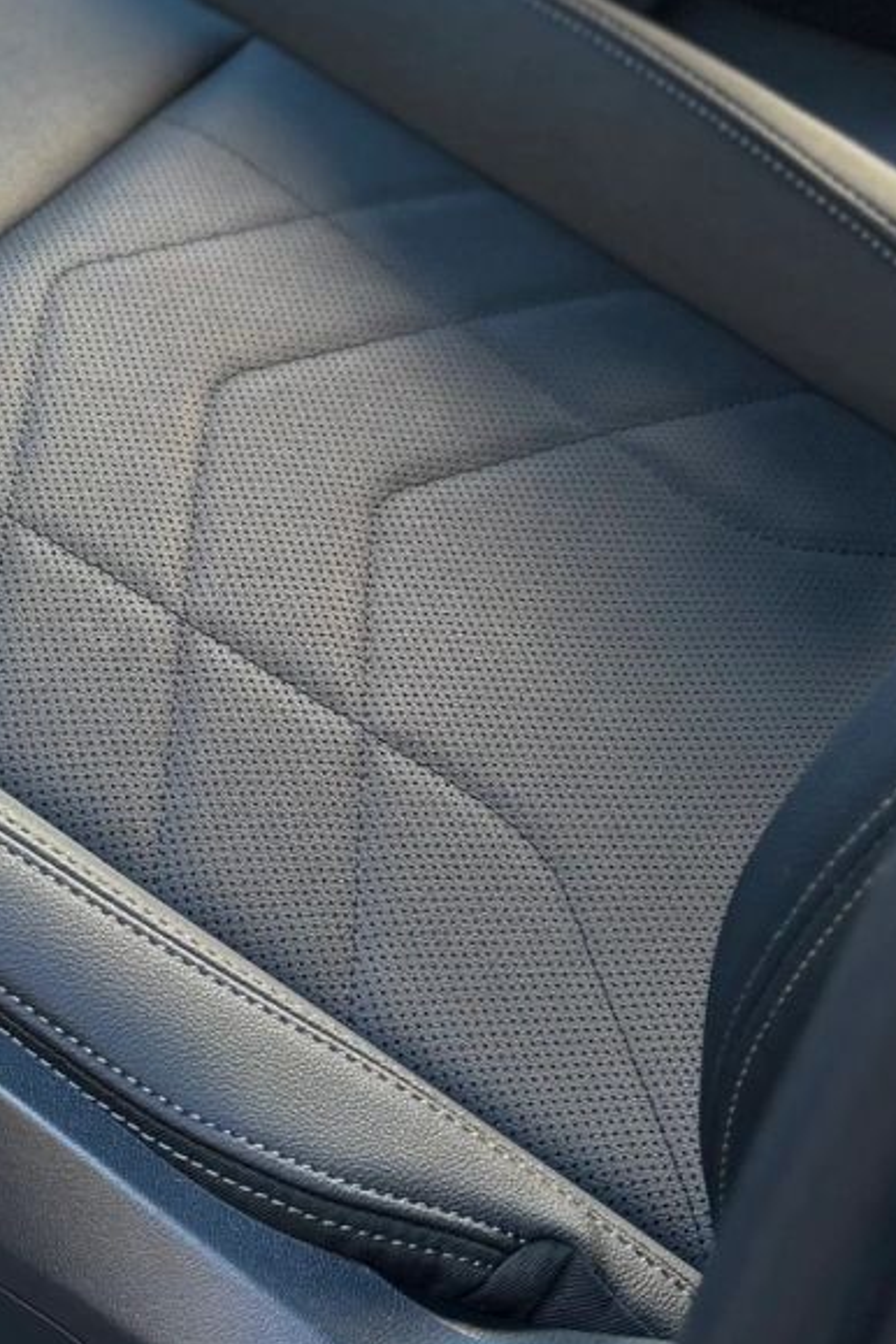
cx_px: -188
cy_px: -55
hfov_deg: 14.4
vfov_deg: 21.2
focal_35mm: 92
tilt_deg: -26.9
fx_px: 3434
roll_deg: -0.4
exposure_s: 1/121
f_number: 1.78
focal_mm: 6.86
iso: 125
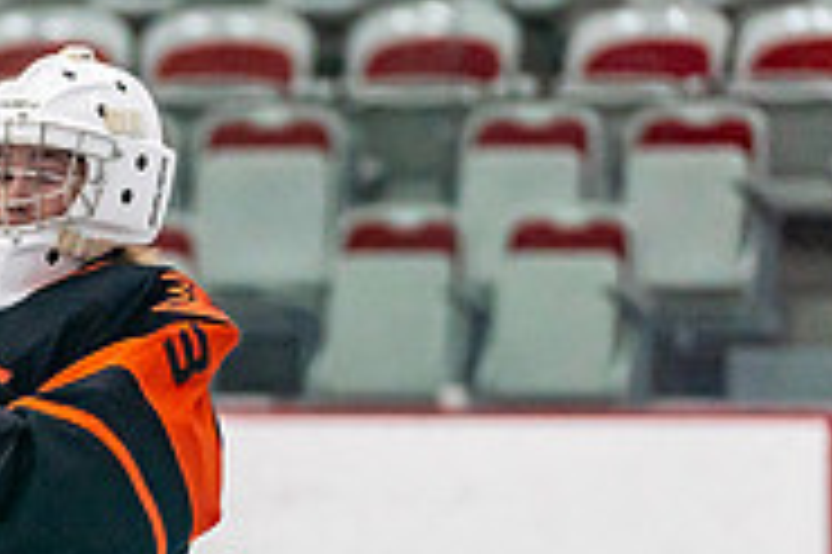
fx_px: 10391
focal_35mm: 450
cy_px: 742
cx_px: -46
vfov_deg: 3.0
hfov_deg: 4.6
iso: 3200
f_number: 2.8
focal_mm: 133
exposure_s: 1/1250
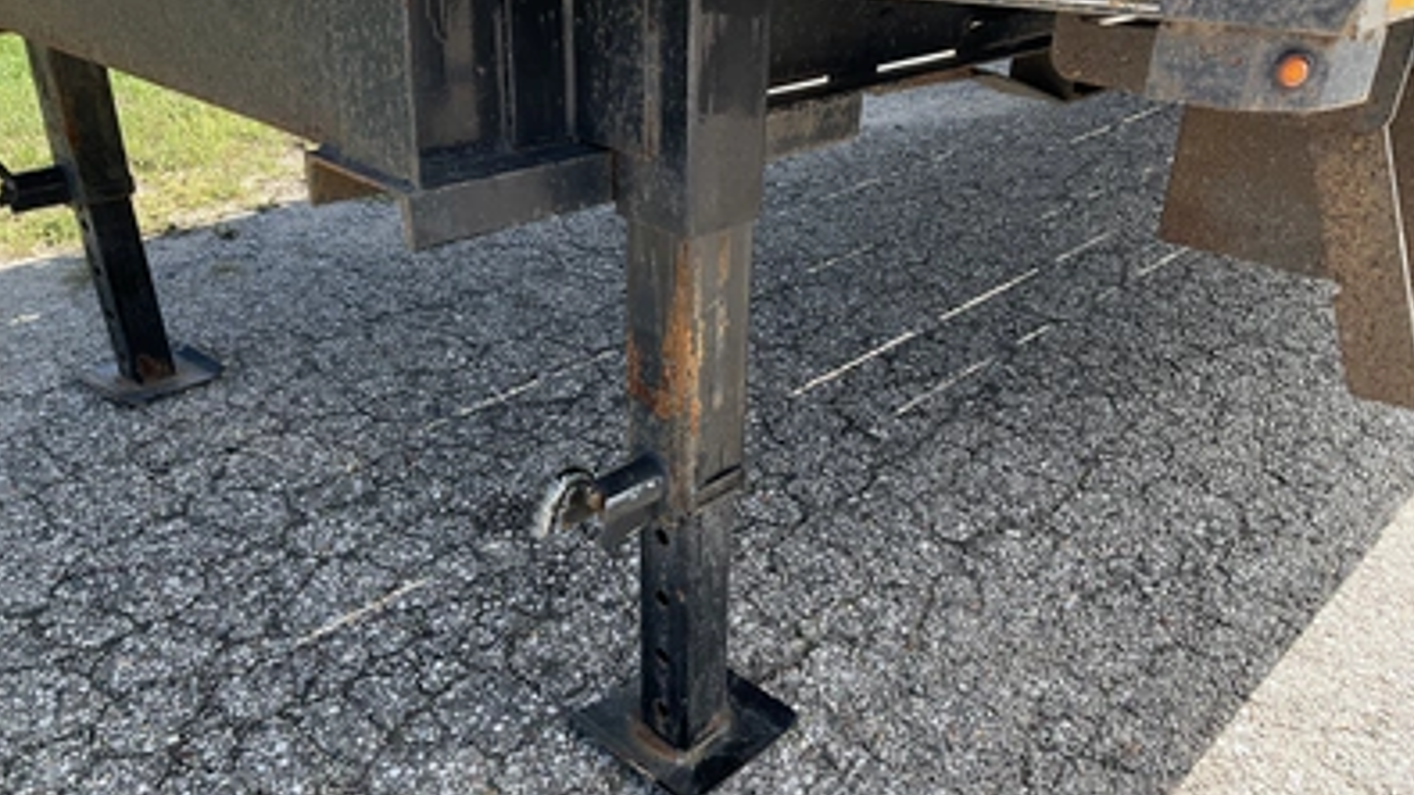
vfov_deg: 36.5
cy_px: 473
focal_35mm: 32
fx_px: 1200
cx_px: 712
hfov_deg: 61.0
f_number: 1.8
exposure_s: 1/283
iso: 25
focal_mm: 3
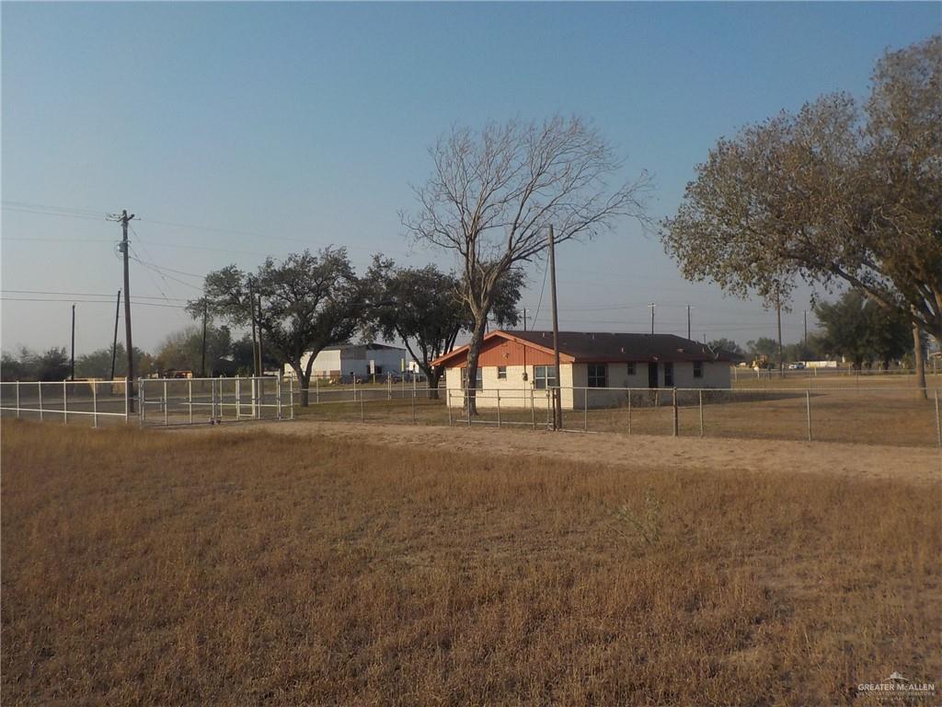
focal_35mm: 30
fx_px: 816
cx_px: 471
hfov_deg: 60.0
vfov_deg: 46.8
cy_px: 354
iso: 125
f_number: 3.3
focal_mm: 4.1
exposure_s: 1/1600
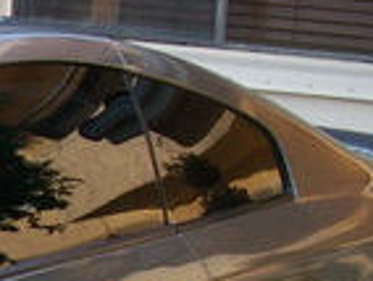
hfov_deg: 8.8
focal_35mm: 208
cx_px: -465
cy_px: 415
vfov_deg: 7.1
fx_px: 2245
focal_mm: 7.7
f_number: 3.5
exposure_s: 1/60
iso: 50
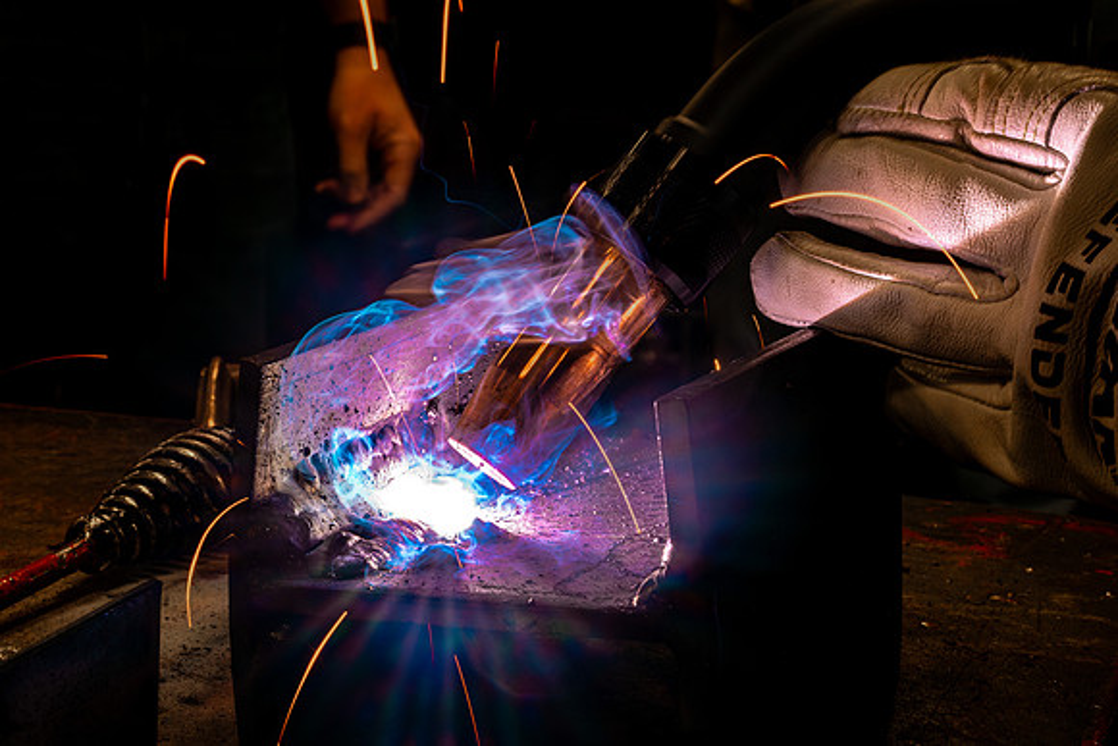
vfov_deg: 16.6
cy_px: 429
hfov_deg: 24.7
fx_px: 2554
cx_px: 461
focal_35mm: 82
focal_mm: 70
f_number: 22
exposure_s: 1/10
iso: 32
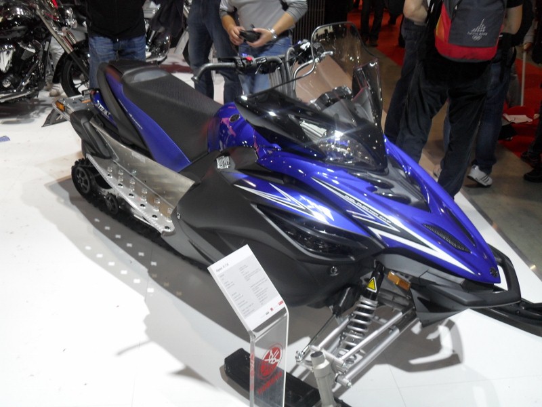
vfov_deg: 40.7
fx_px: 548
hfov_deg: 52.6
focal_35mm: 35
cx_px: 271
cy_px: 204
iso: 100
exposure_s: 1/45
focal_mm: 6.2
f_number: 2.8
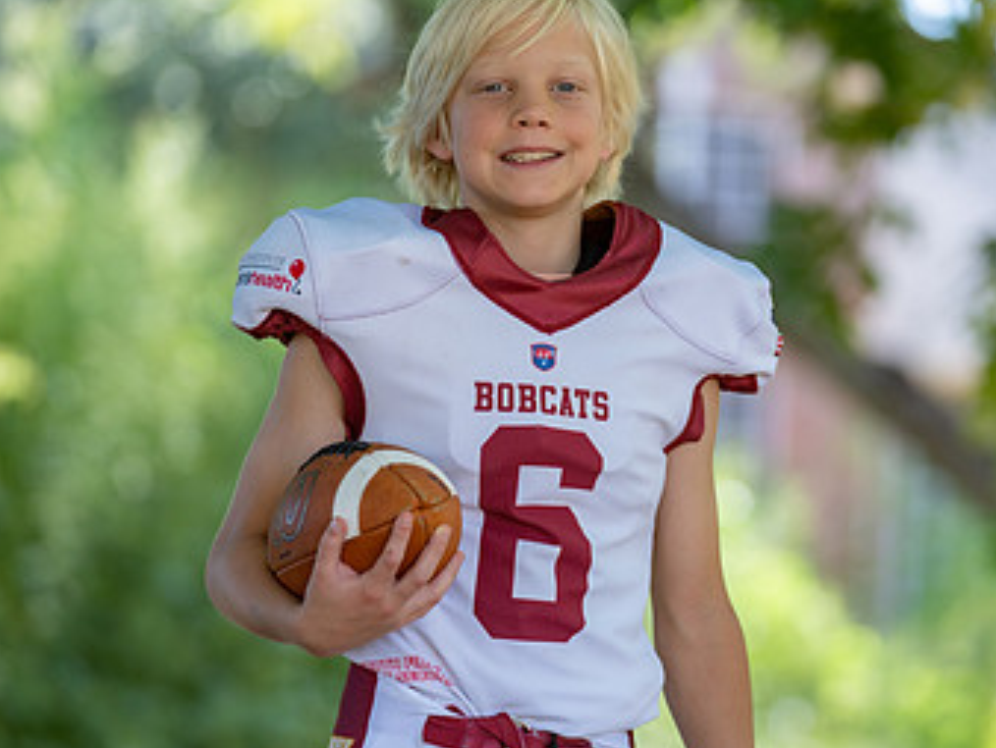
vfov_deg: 6.0
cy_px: 362
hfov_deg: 8.0
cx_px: 567
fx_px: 7083
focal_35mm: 246
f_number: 2.8
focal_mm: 146
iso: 125
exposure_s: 1/320
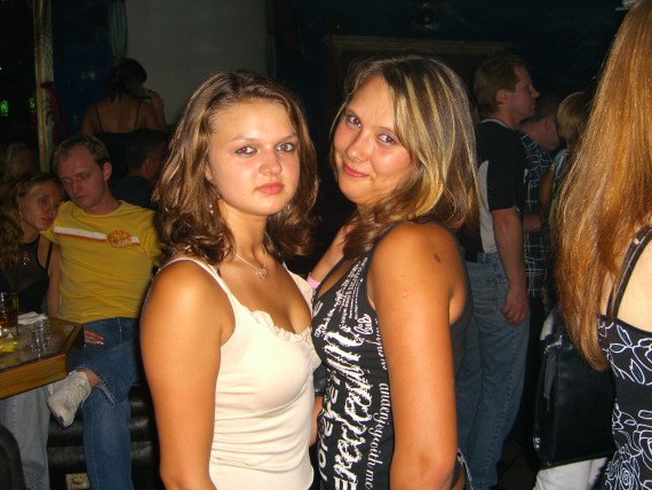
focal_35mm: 40
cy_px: 235
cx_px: 335
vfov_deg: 36.0
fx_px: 754
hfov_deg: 46.8
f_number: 2.8
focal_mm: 7.9
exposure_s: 1/60
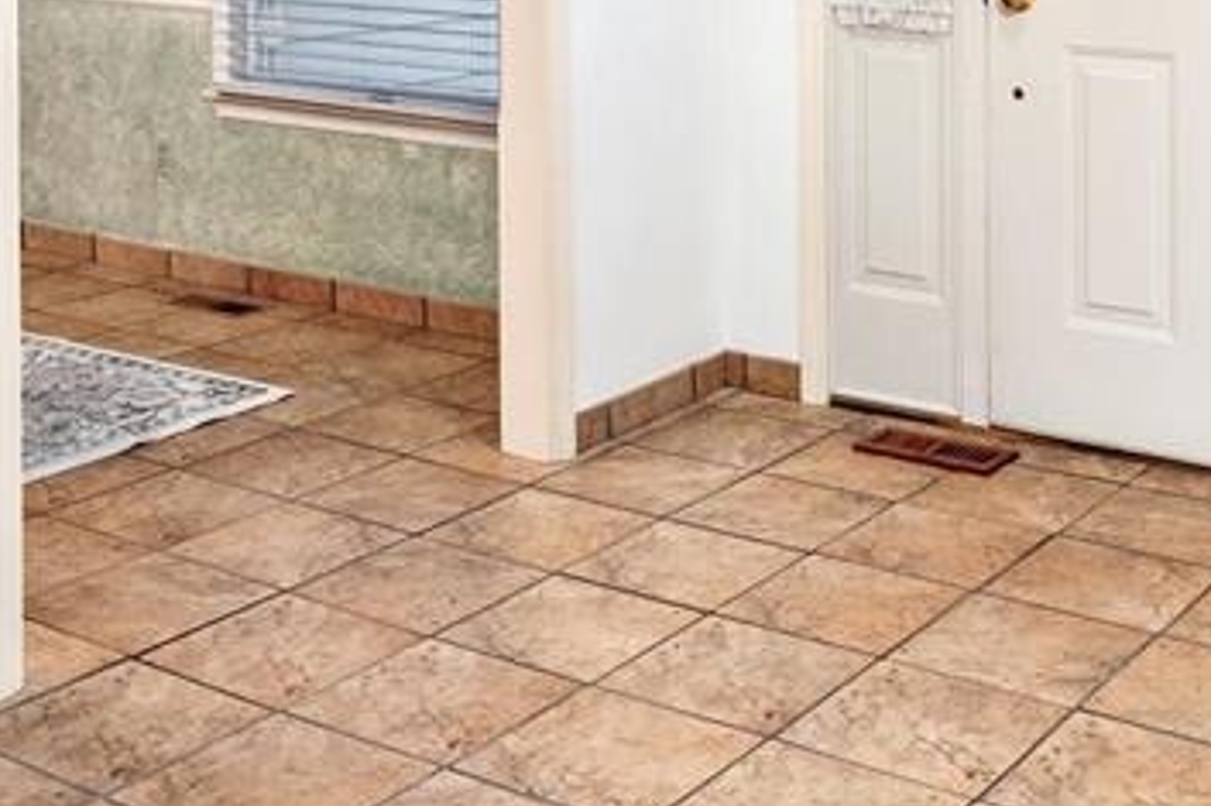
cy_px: -151
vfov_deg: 21.7
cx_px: 707
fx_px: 1950
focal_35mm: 58
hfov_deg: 34.4
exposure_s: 1/8
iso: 400
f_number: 8
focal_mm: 10
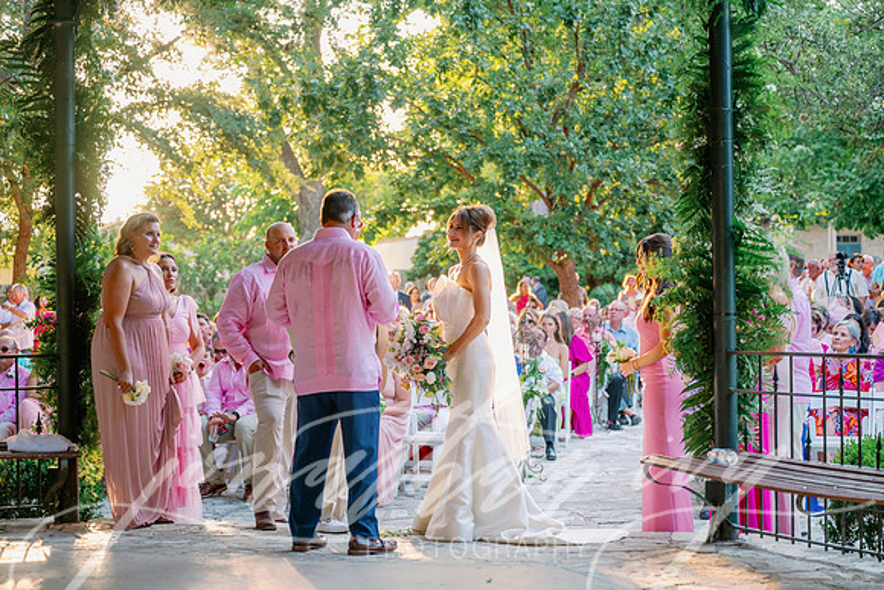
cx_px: 442
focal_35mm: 63
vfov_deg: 21.6
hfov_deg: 31.9
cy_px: 295
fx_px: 1547
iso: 320
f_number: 2.8
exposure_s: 1/200
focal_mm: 63
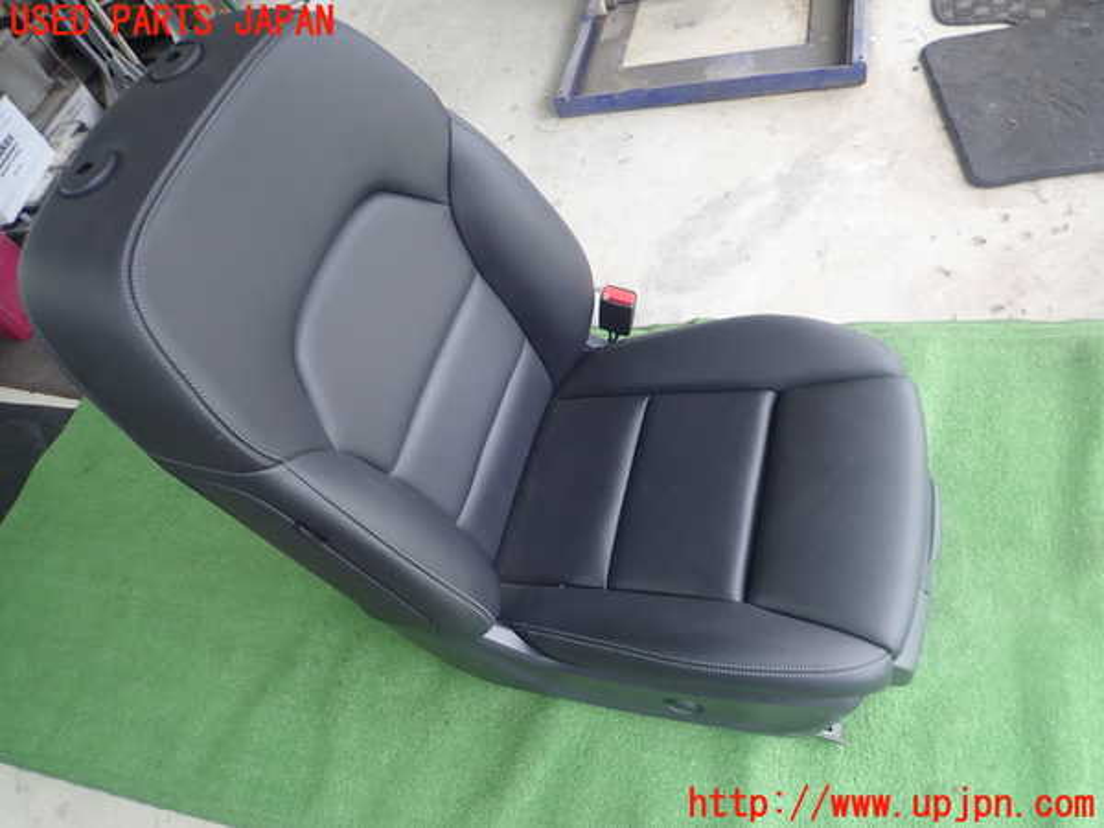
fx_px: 797
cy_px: 414
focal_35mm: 25
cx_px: 552
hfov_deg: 69.4
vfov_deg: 54.9
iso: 125
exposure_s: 1/60
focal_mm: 4.5
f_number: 2
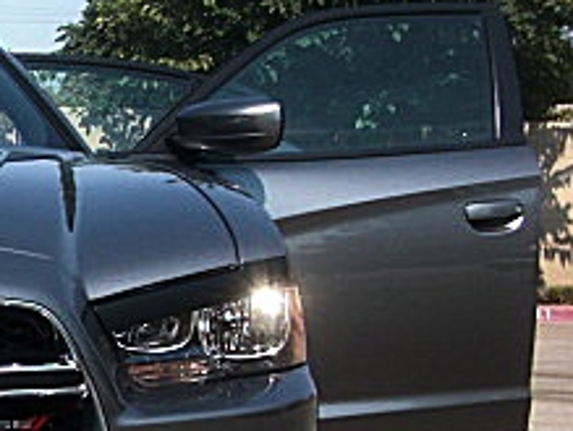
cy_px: 337
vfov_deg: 14.1
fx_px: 1741
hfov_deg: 17.1
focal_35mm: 105
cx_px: -259
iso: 50
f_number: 2.8
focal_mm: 6.3
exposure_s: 1/640
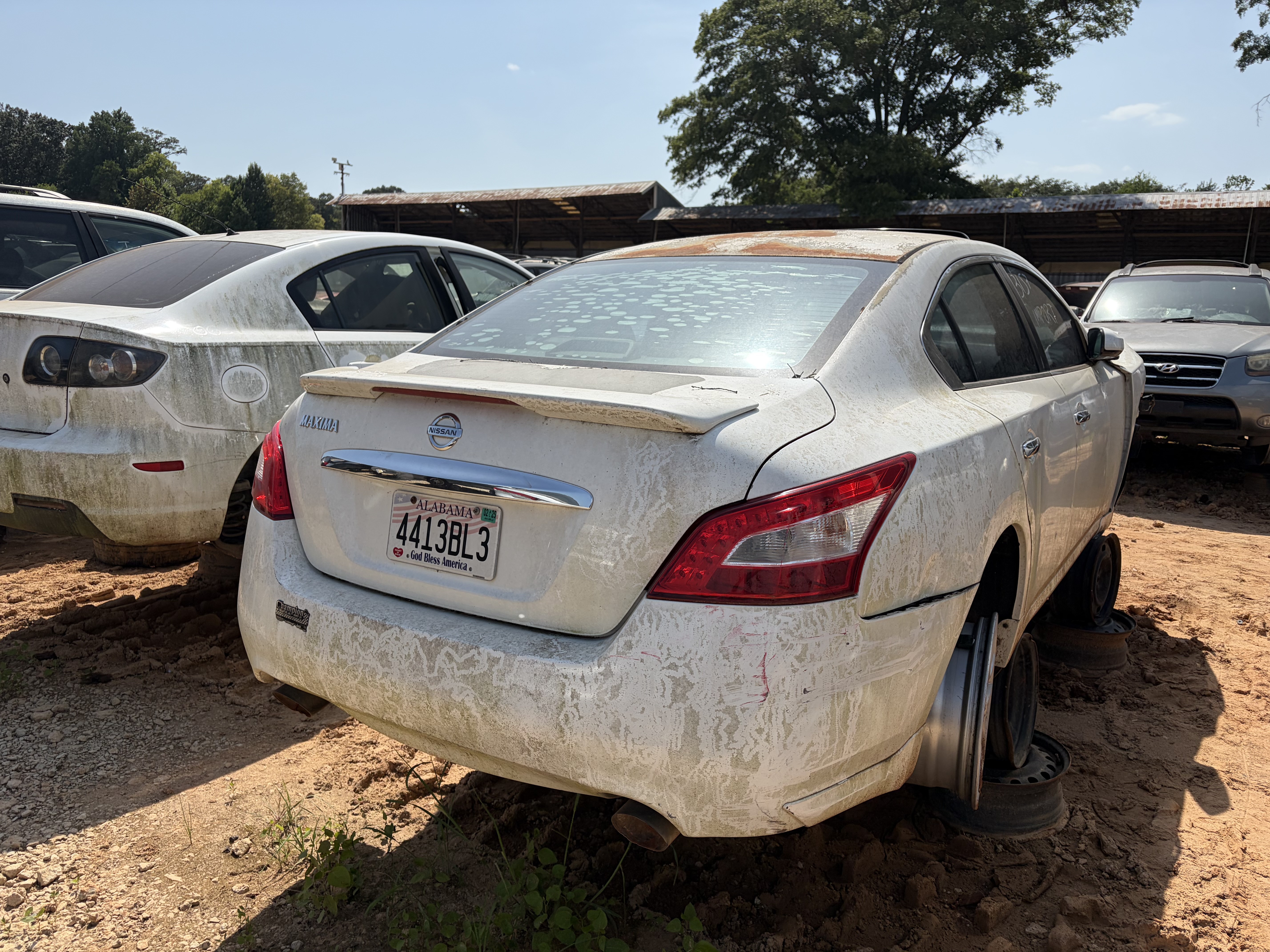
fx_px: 954
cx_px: 635
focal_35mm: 26
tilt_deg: -10.5
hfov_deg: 67.3
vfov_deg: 53.1
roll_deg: -1.0
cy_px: 476
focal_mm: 5.96
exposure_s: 1/5348
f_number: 1.6
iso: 50
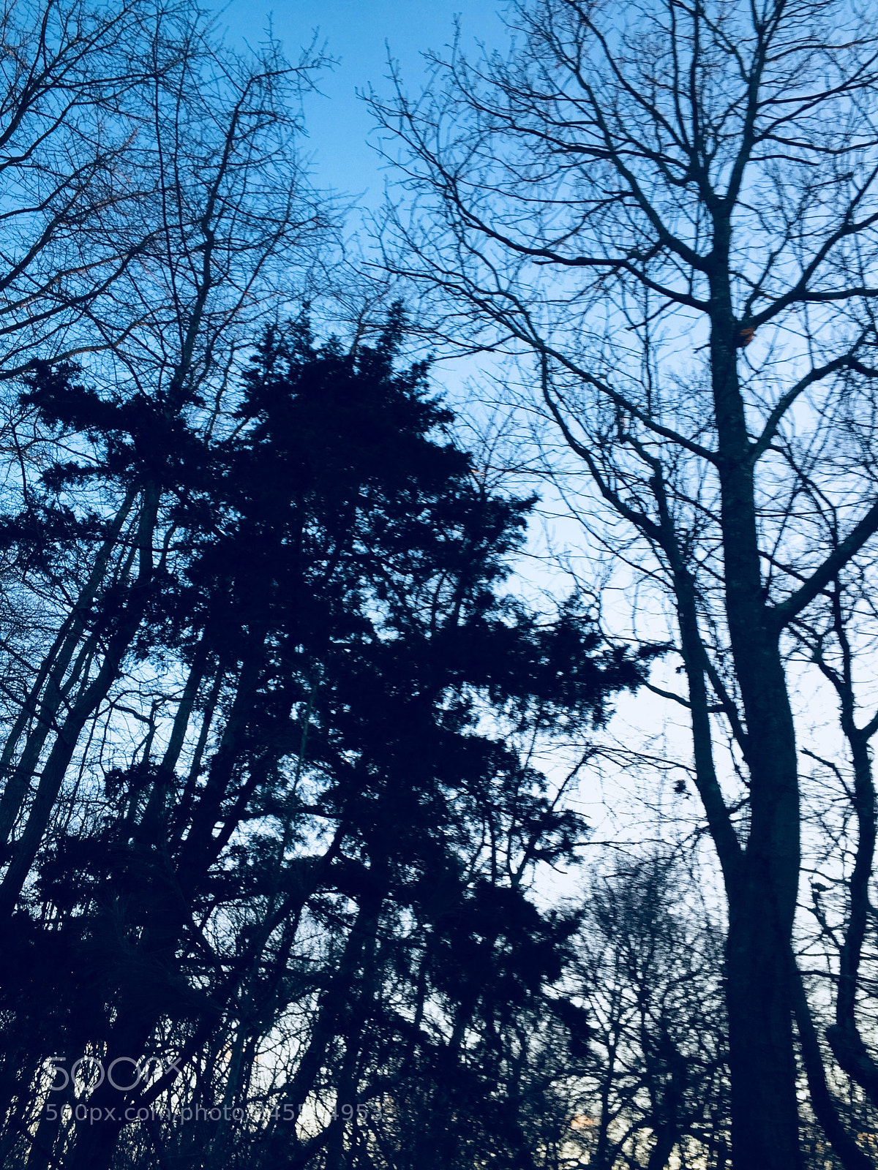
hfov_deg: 48.2
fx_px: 981
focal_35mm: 29
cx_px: 439
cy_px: 585
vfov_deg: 61.7
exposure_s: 1/120
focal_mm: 4.15
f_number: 2.2
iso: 32
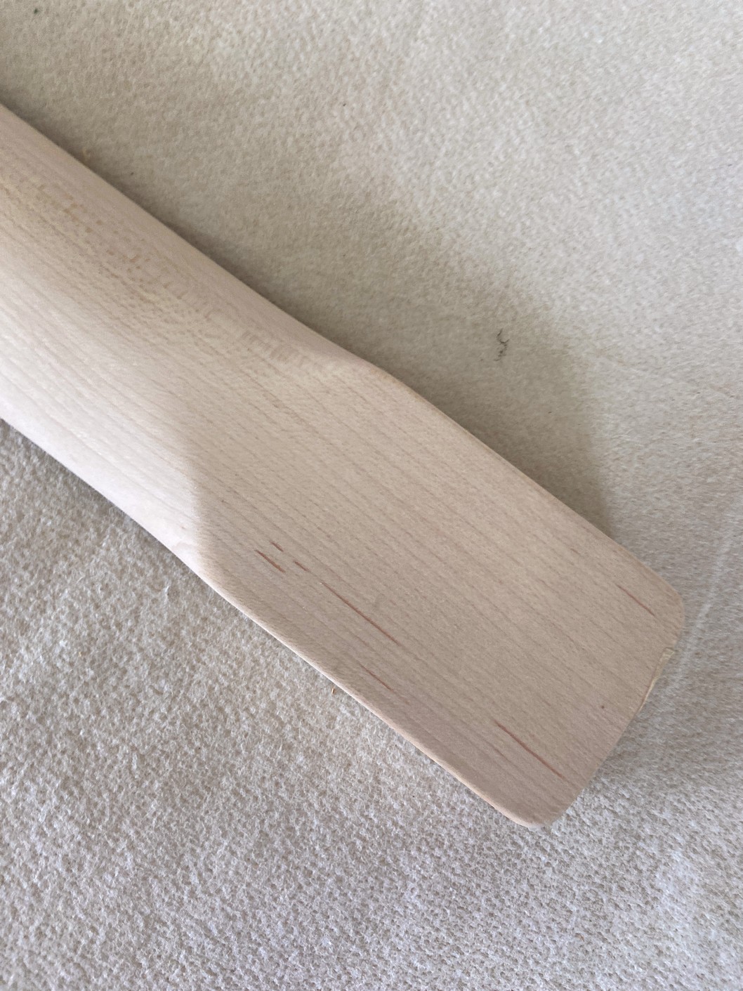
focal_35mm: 26
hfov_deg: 53.1
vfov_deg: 67.3
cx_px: 372
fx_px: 744
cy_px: 496
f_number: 1.8
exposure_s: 1/120
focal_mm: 4.25
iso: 80
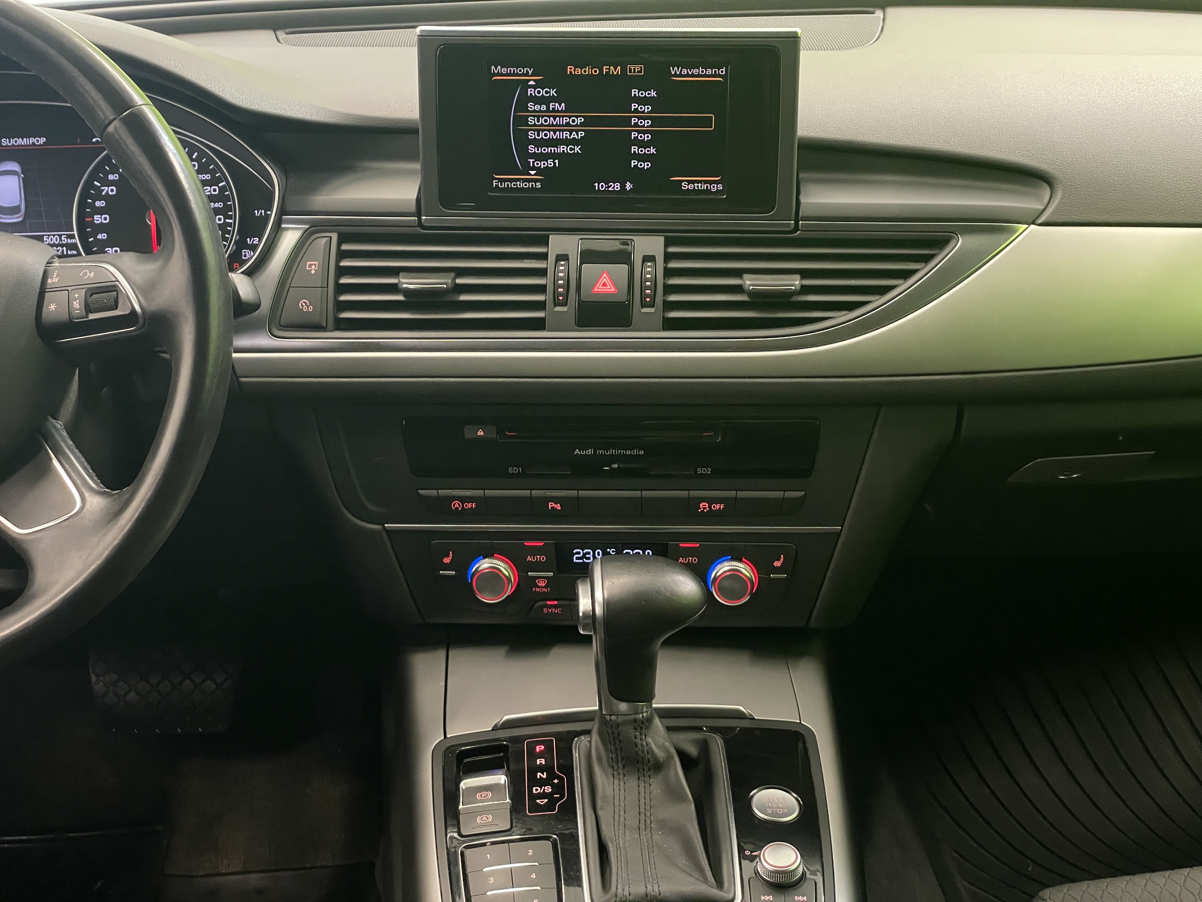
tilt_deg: -20.3
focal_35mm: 52
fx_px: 1806
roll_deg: +1.6
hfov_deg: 36.8
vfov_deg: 28.0
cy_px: 451
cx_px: 601
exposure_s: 1/50
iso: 640
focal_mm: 6
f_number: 2
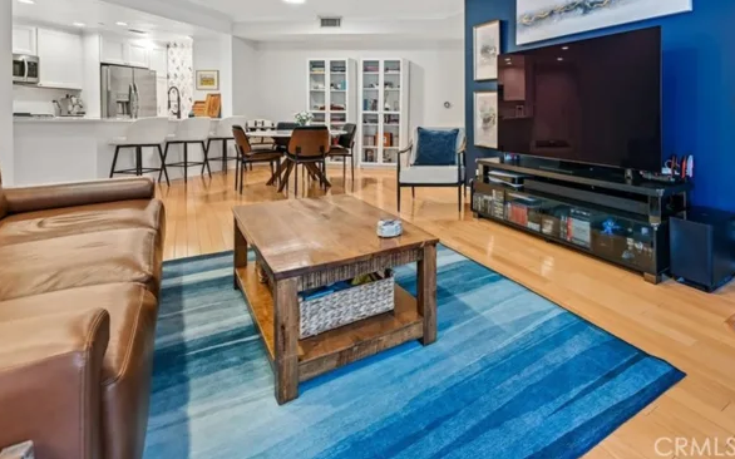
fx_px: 381
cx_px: 490
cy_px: 110
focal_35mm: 19
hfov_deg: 85.0
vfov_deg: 58.7
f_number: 8
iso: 250
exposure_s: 1/2
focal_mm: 13
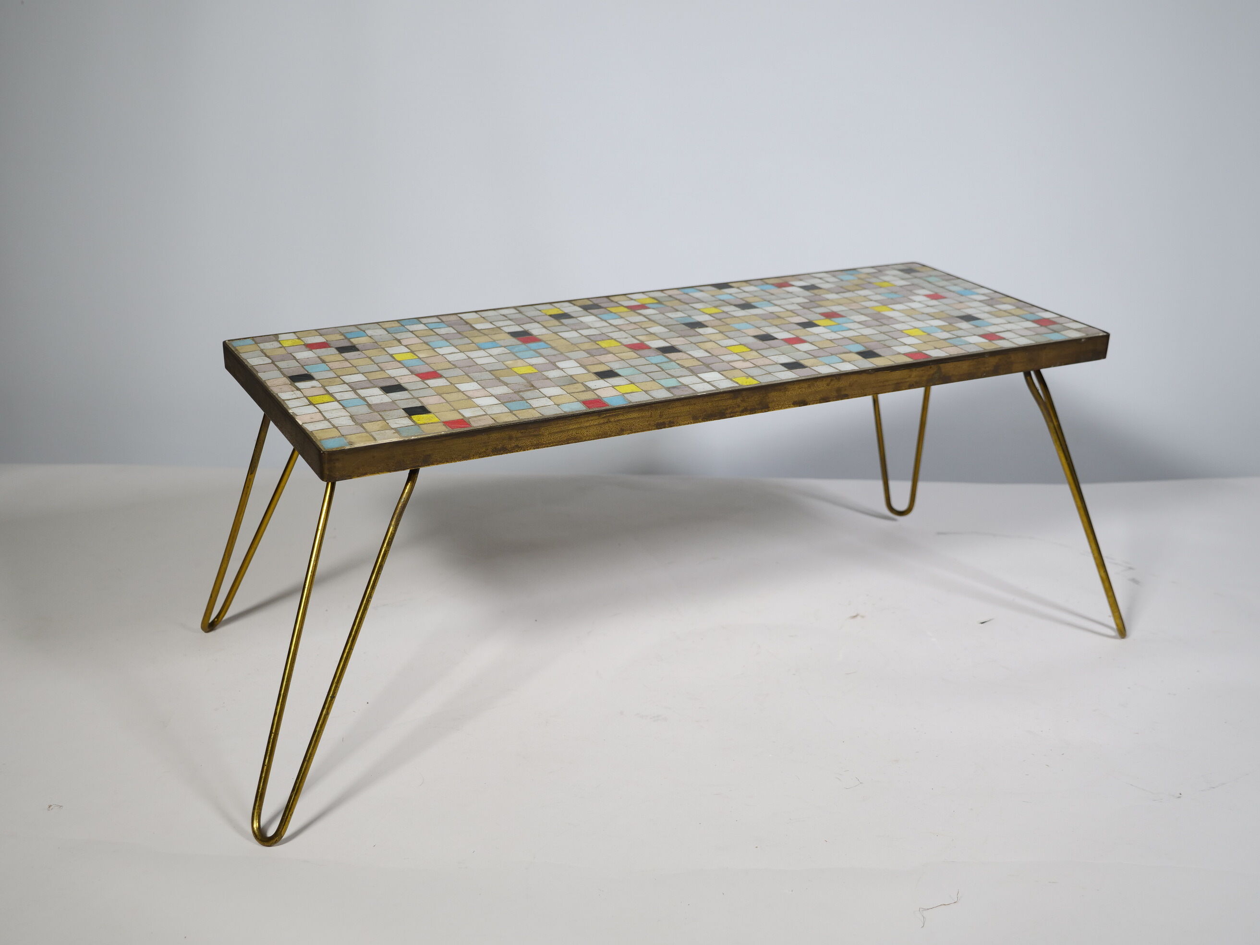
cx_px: 630
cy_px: 472
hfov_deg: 42.9
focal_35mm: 44
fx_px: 1602
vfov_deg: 32.9
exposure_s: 1/125
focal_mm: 22
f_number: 3.5
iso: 200
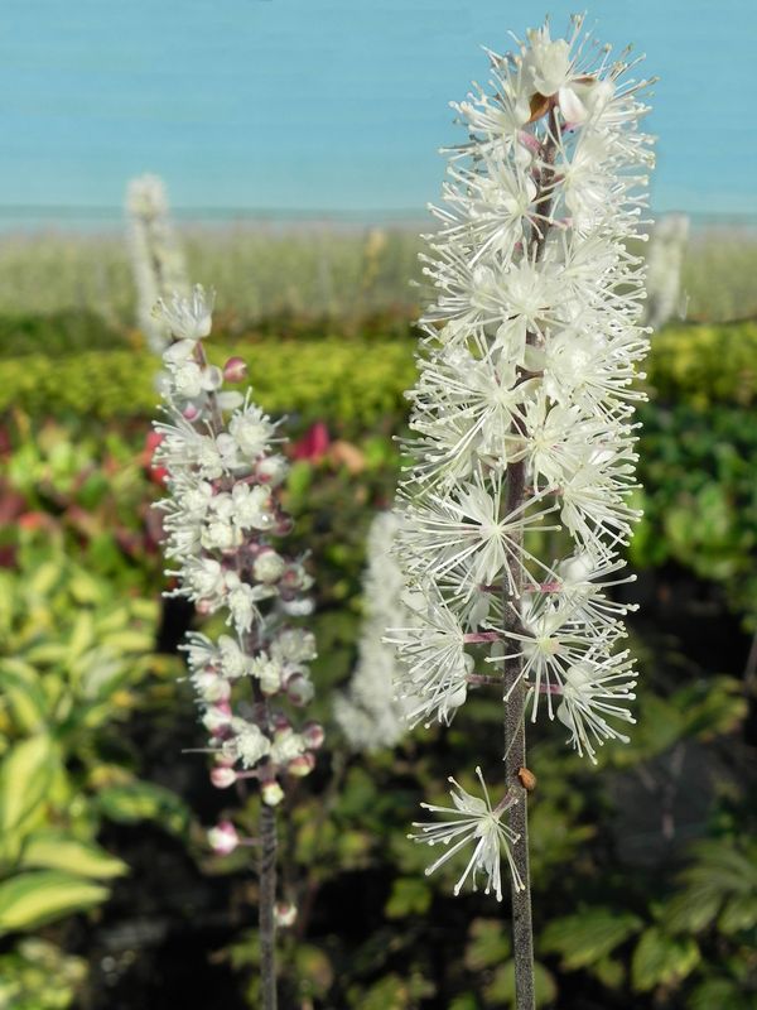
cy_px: 505
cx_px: 378
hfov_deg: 38.7
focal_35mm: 37
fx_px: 1079
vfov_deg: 50.1
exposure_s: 1/1250
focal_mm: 6.6
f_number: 3.5
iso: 160
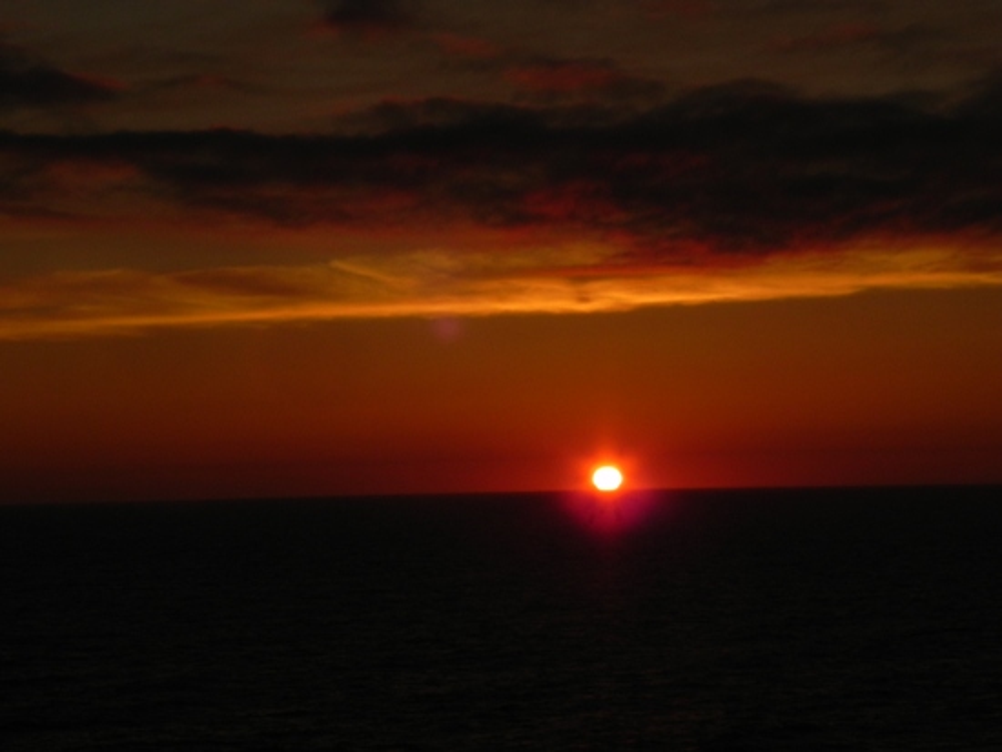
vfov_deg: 15.6
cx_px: 501
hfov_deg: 20.6
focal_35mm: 95
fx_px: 2751
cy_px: 376
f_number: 8
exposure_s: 1/826
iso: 160
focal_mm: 16.9
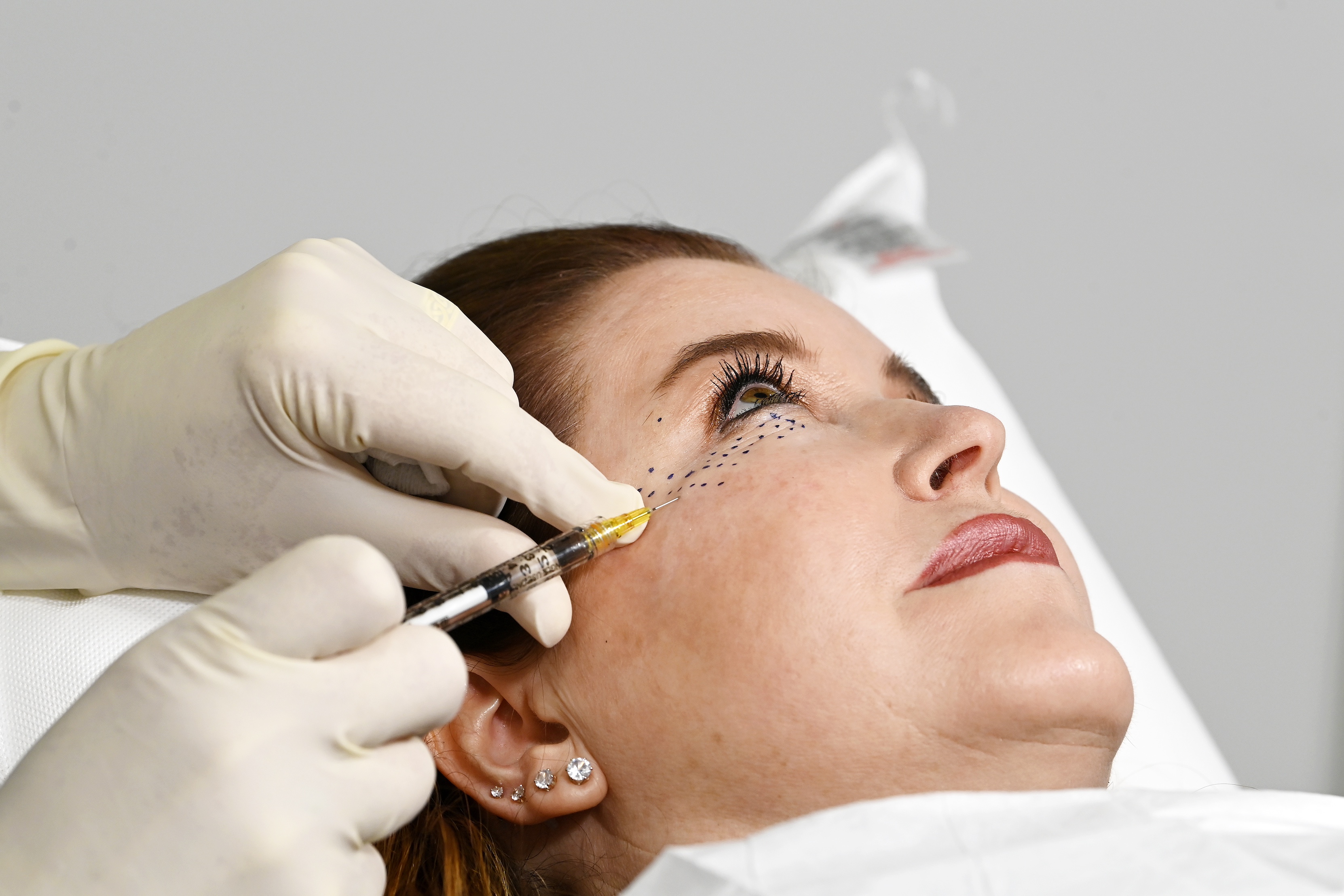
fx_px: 6346
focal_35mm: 170
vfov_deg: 8.1
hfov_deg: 12.1
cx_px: 672
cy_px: 448
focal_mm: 170
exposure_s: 1/250
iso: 1600
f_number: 6.3
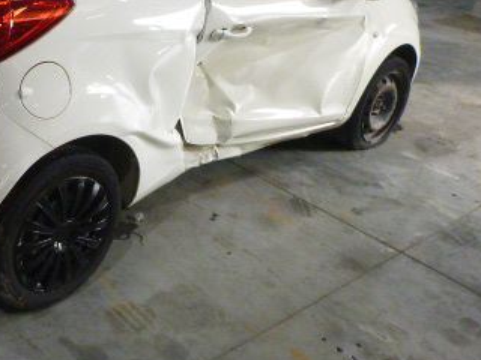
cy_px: 44
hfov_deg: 36.0
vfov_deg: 28.1
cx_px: 53
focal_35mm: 50
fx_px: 695
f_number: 3.9
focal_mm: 4.5
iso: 320
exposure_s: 1/60
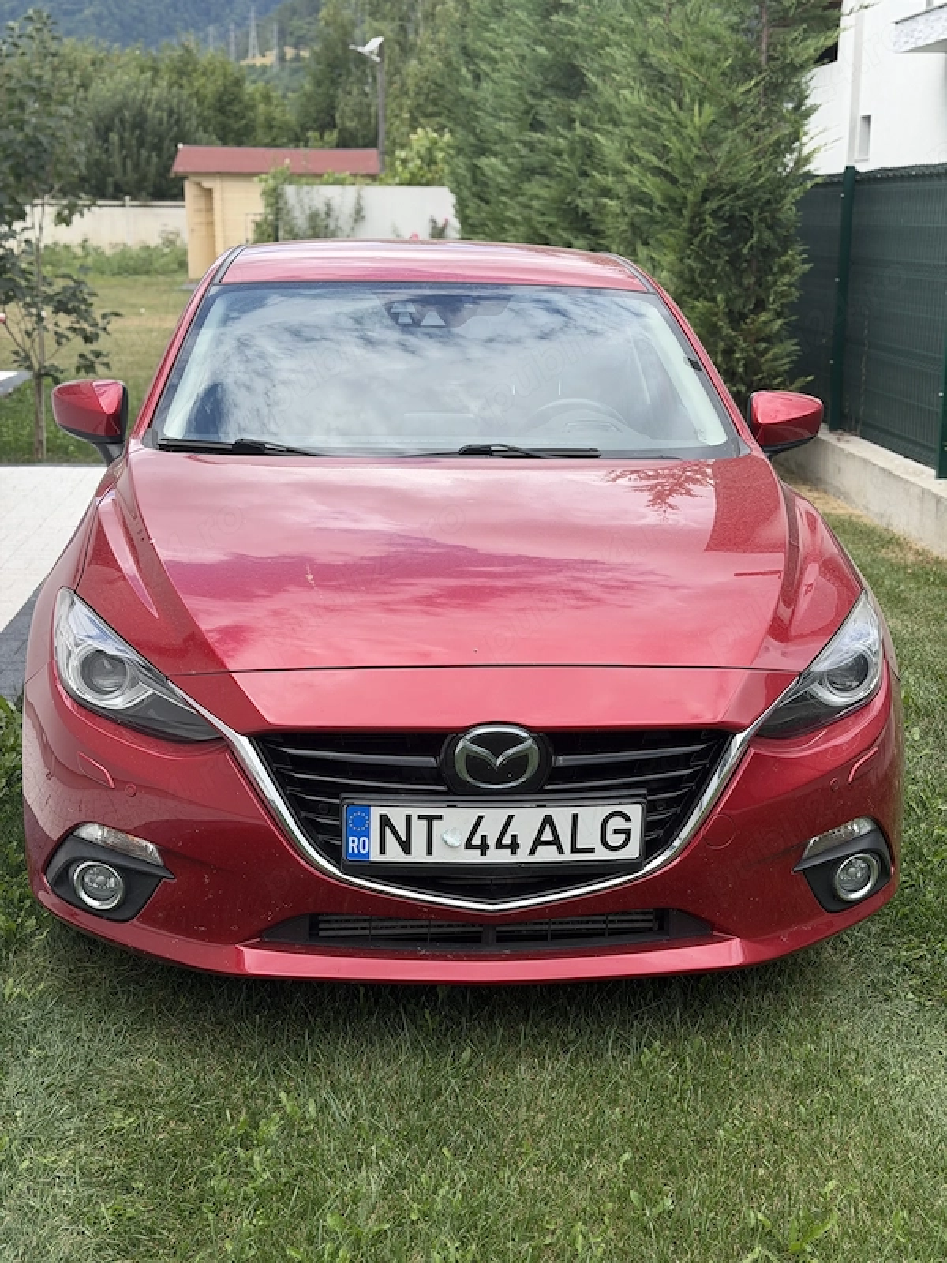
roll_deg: +0.0
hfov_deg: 30.3
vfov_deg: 39.7
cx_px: 474
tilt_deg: -13.6
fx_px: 1751
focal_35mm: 48
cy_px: 632
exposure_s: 1/1754
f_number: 1.78
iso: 64
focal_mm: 6.76
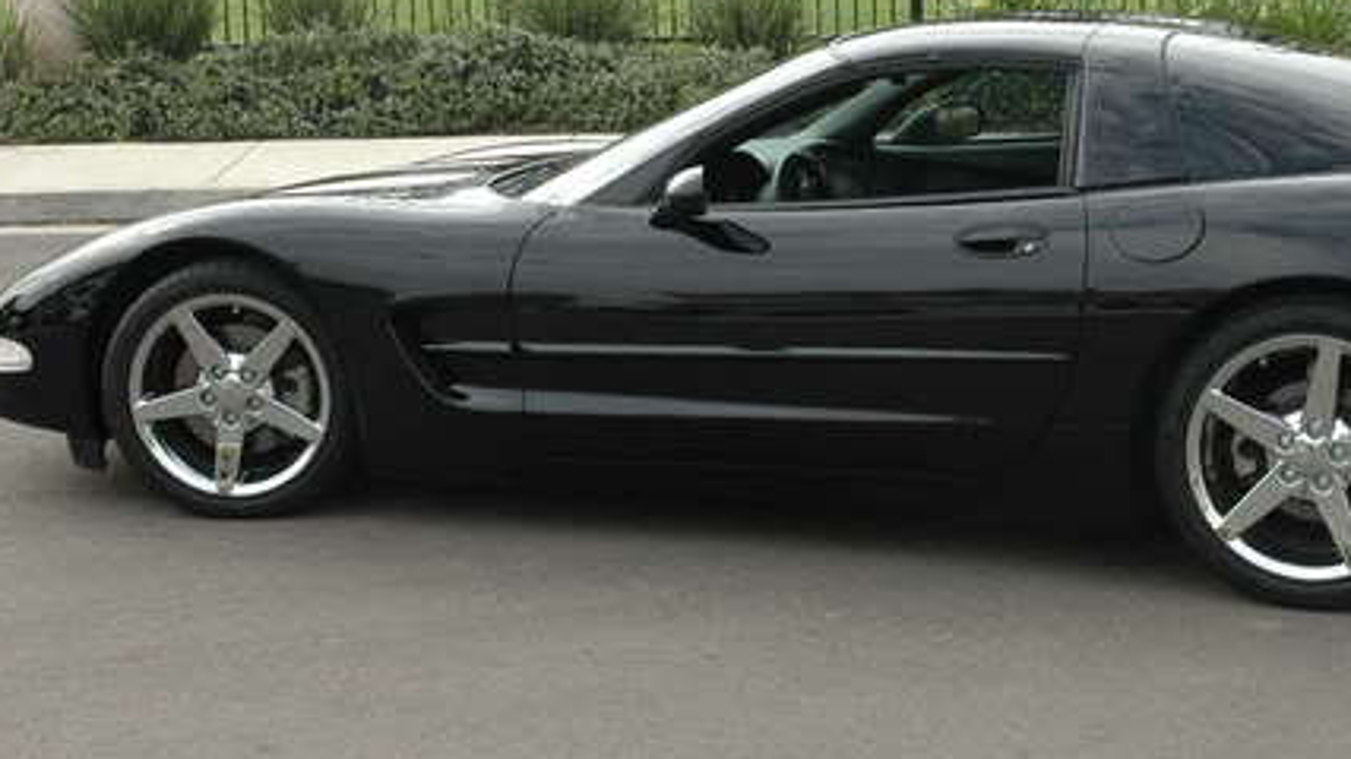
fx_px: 2607
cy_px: 251
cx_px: 875
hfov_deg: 28.9
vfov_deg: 16.5
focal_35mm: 73
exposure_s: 1/250
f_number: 8
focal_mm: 31
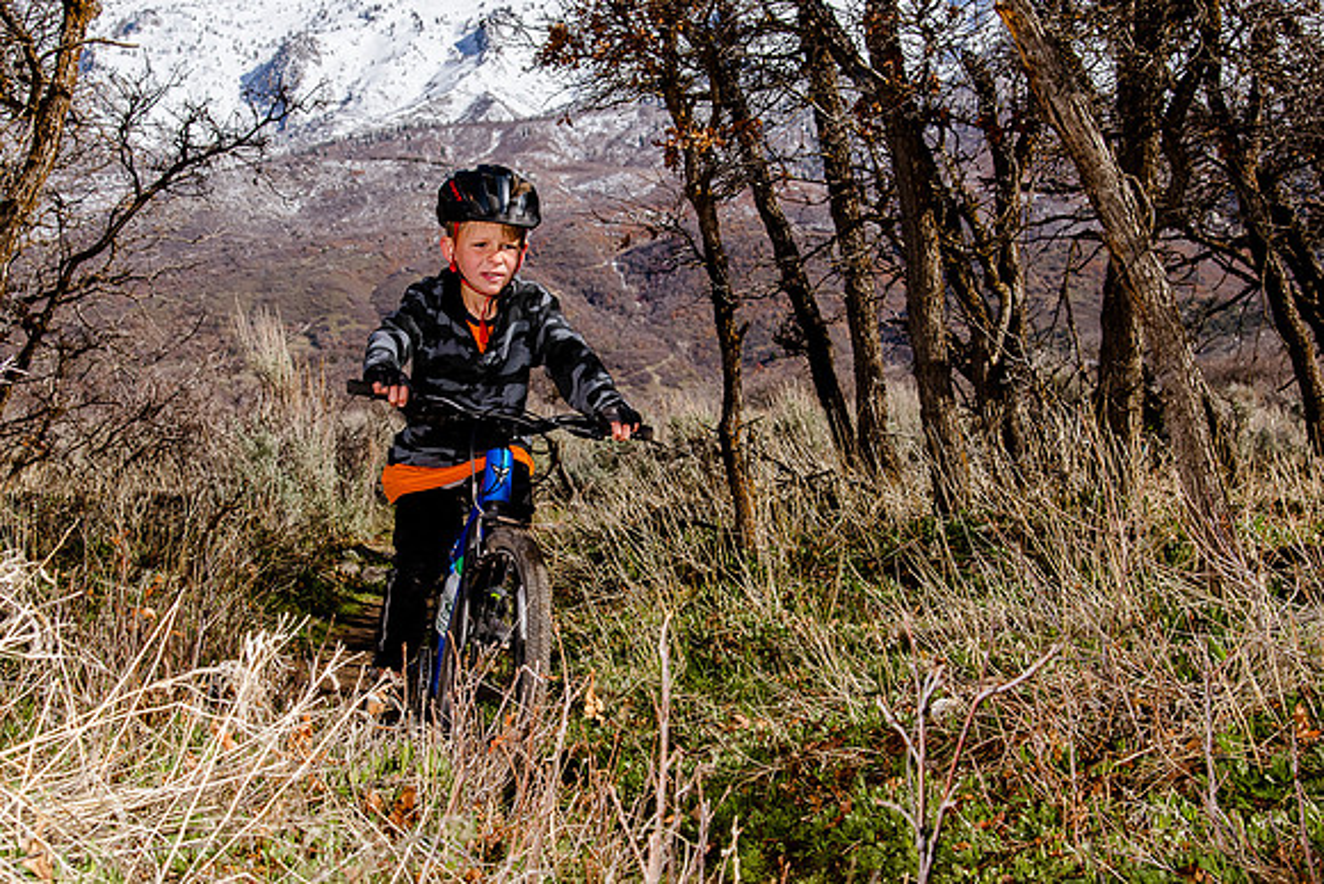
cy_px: 467
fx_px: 2572
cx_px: 591
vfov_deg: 19.5
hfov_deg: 28.8
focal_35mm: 70
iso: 200
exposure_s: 1/400
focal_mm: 46
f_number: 9
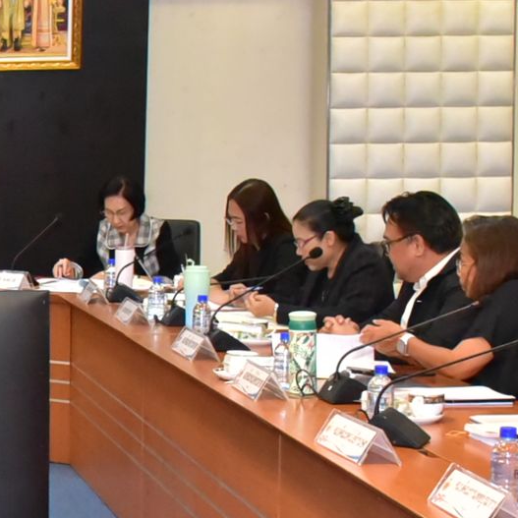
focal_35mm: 113
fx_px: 1913
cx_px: -227
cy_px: 300
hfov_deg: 14.5
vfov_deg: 15.4
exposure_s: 1/200
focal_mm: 28
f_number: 5.6
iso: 8000
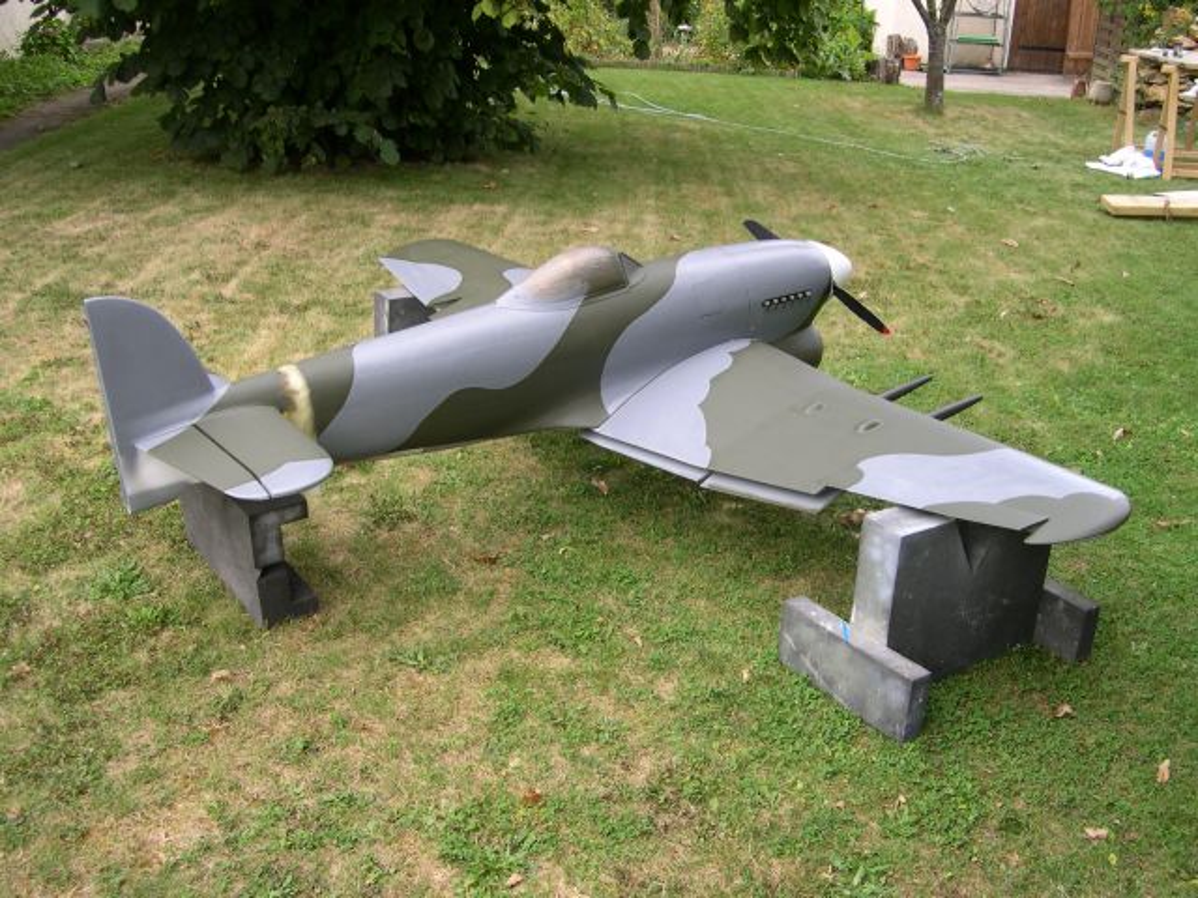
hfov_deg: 49.0
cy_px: 449
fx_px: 1315
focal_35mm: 38
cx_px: 599
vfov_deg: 37.7
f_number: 2.8
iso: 100
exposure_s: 1/150
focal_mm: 8
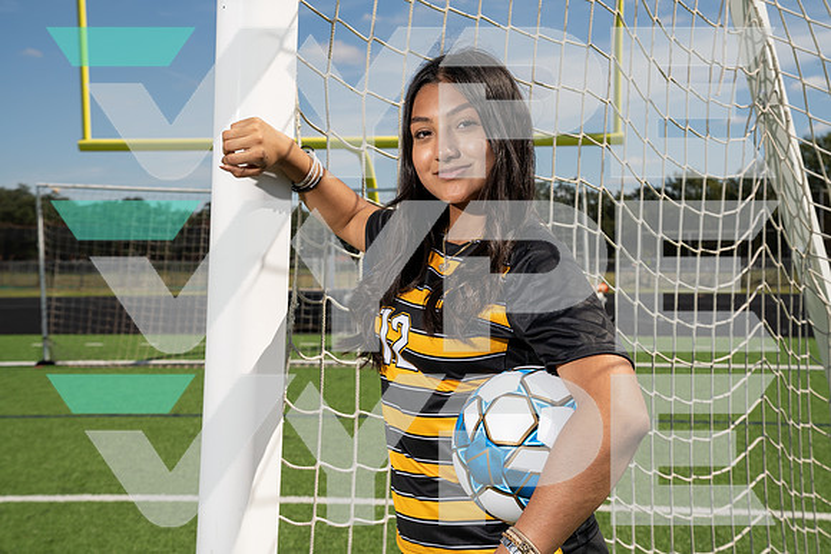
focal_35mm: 52
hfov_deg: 38.2
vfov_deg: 26.0
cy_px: 277
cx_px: 416
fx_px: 1201
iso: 100
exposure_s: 1/250
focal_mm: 52
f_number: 8
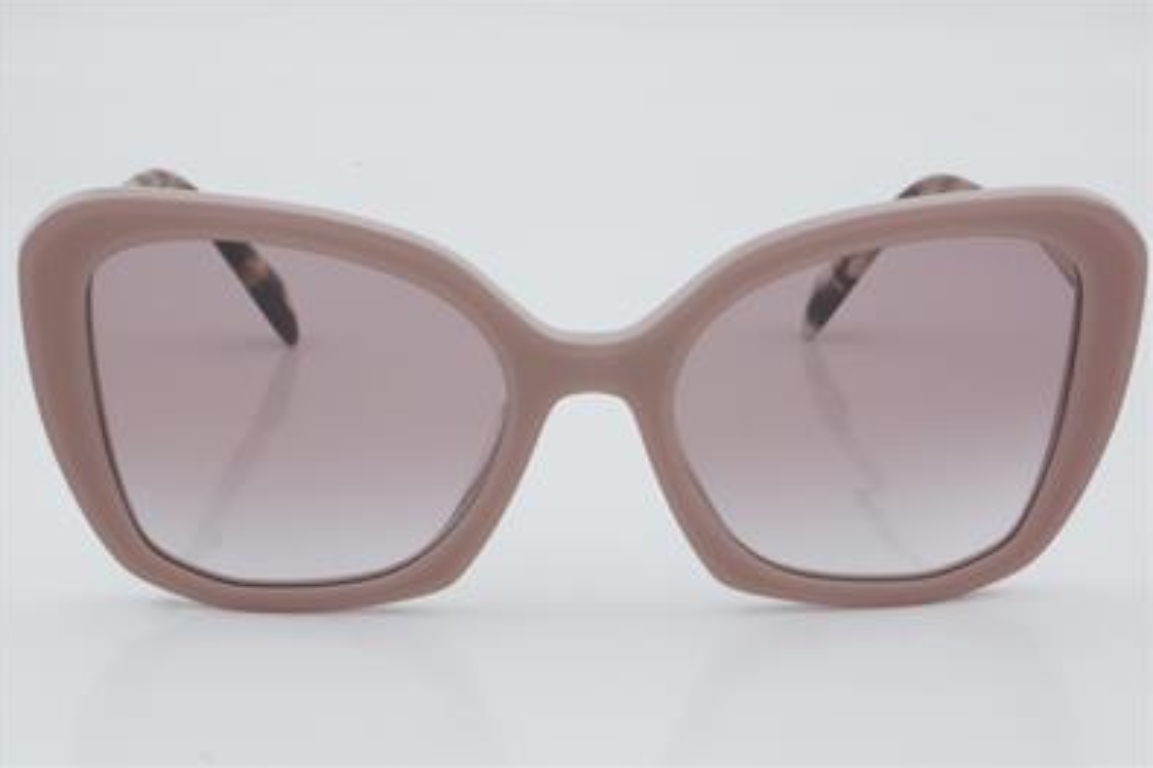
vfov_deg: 16.3
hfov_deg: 24.3
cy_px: 383
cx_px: 572
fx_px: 2673
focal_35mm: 84
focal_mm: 55
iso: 100
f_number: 32
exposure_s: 1/3
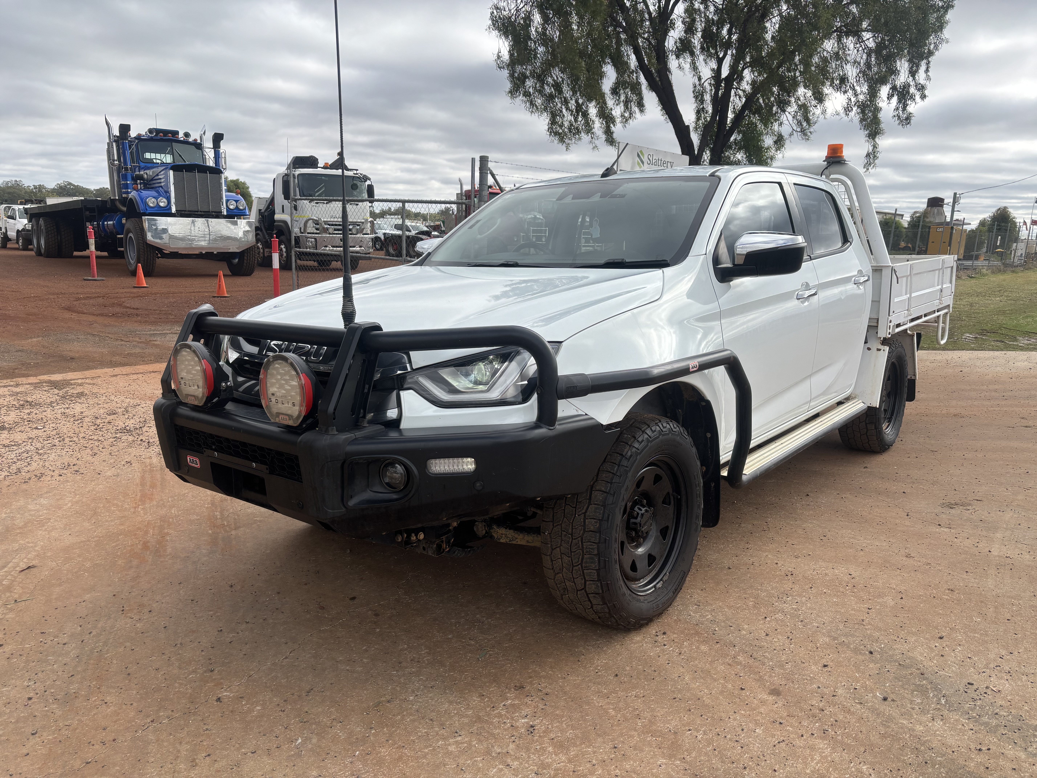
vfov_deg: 53.1
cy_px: 389
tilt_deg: -11.7
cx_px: 518
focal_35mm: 26
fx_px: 779
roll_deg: -3.1
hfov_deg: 67.3
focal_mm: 5.96
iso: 50
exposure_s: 1/2342
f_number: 1.6
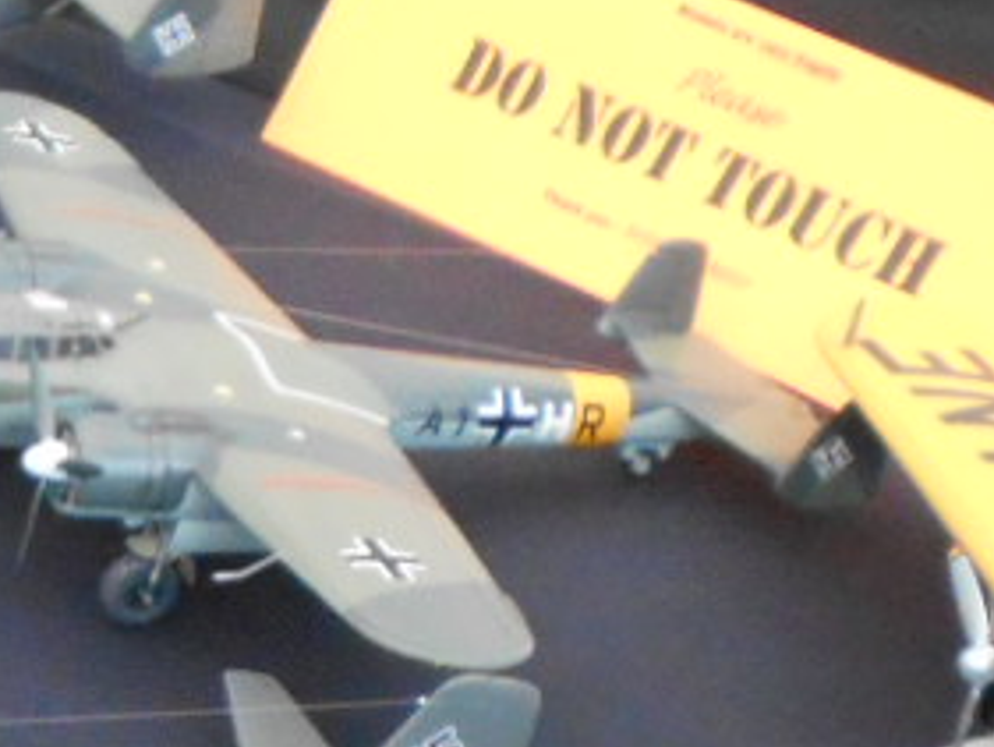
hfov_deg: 12.8
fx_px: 4252
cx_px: -357
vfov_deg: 9.6
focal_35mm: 148
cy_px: 1285
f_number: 3.2
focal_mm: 4.6
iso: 400
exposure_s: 1/20
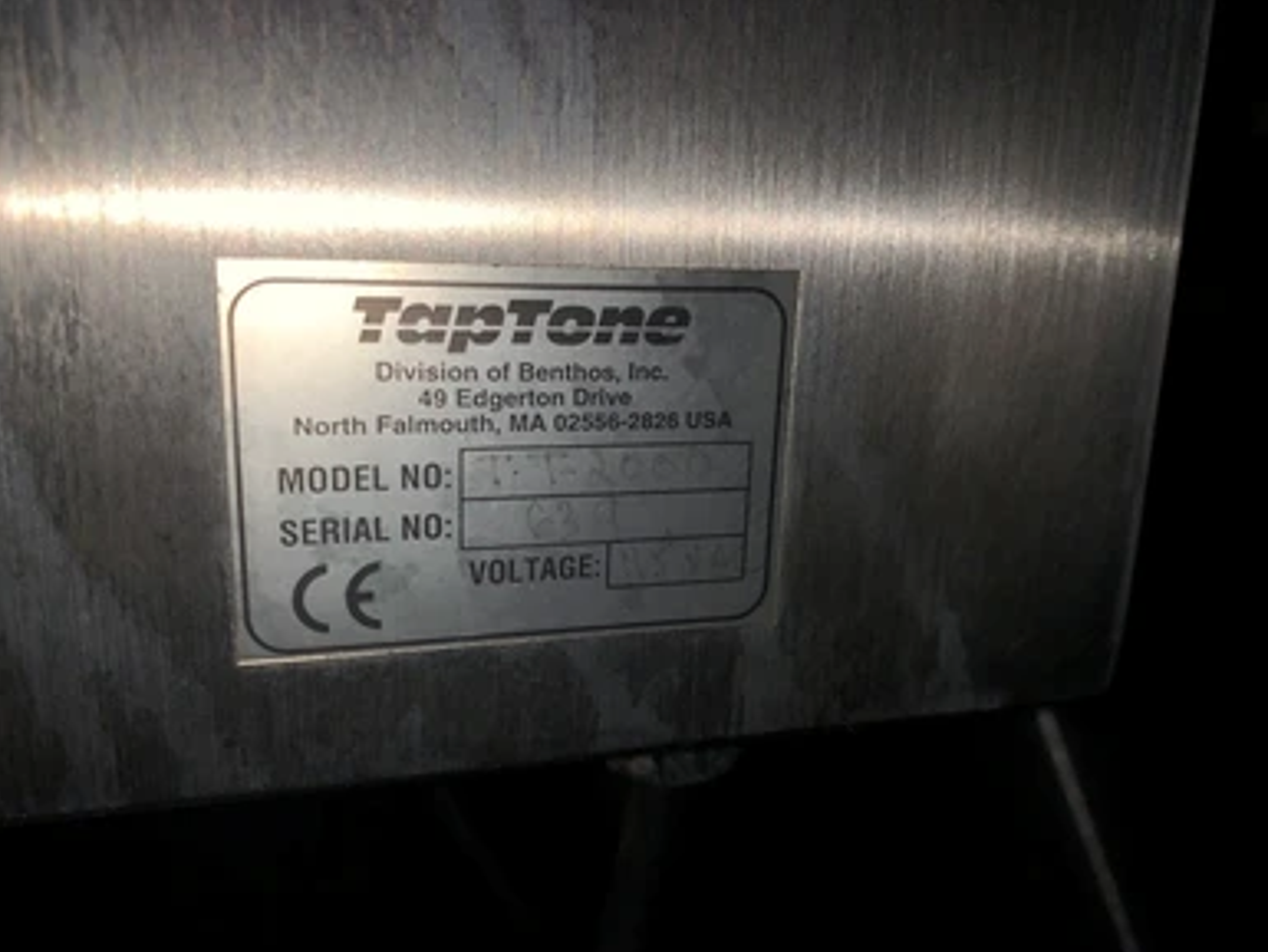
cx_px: 619
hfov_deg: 65.3
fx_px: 989
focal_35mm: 27
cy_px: 491
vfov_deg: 51.4
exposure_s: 1/1560
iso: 25
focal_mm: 4.25
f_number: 1.8
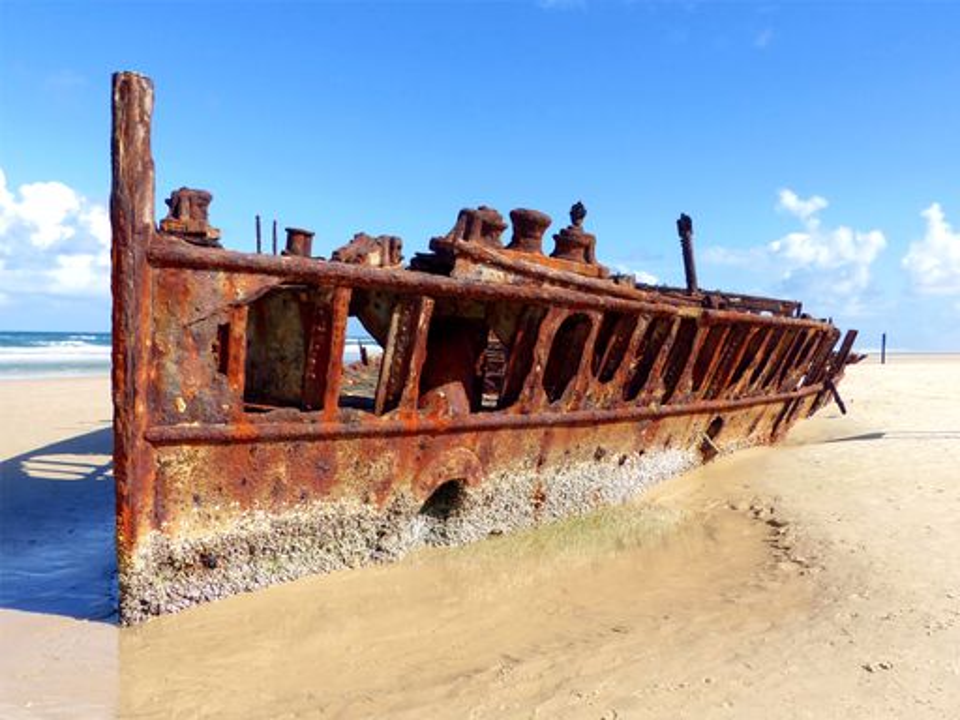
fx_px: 860
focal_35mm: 31
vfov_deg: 45.4
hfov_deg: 58.4
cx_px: 480
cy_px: 360
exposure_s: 1/1300
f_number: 4
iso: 100
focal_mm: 5.4
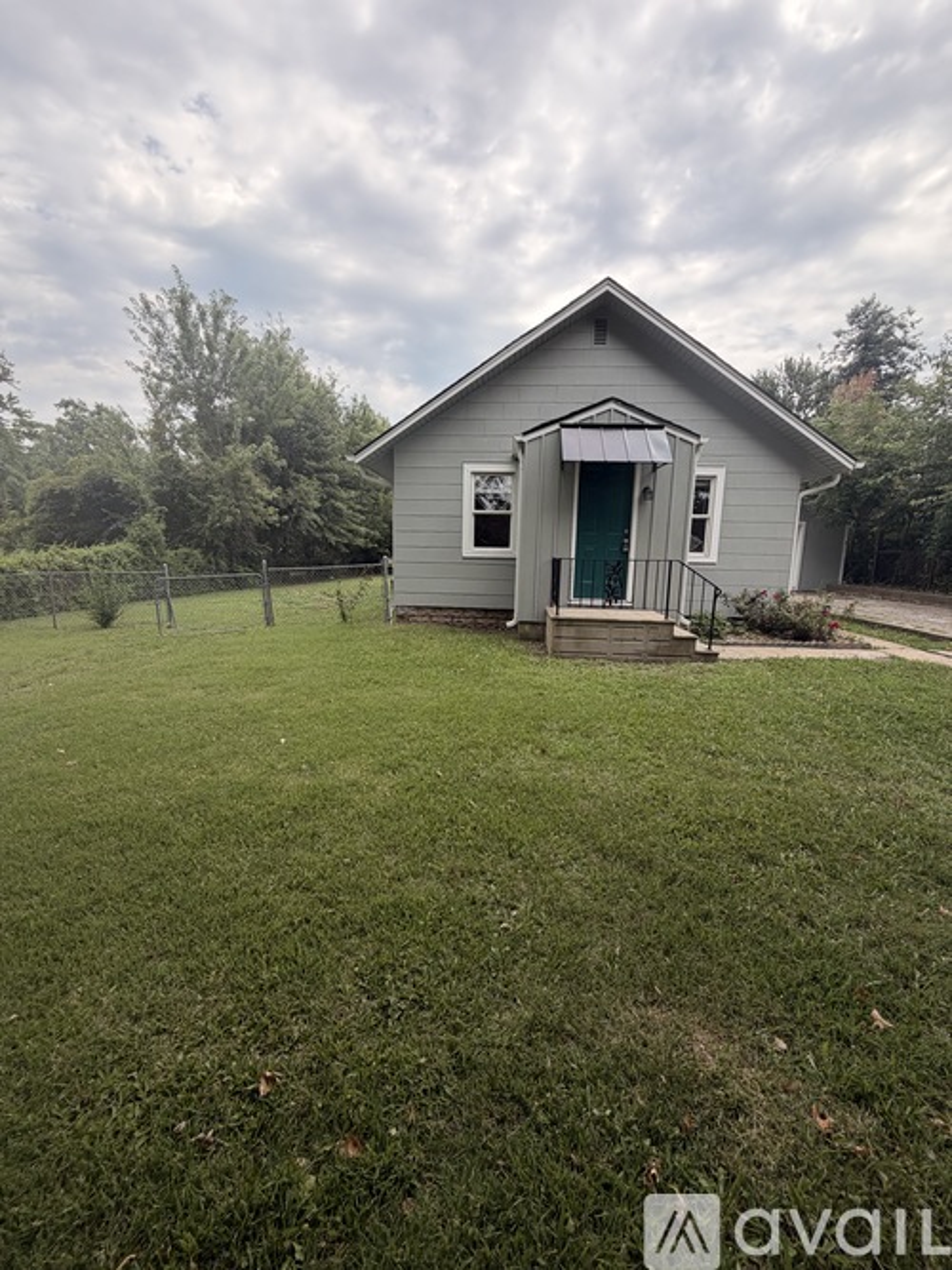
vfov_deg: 102.1
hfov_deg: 85.7
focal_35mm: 14
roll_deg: -2.7
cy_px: 635
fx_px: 514
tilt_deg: -7.0
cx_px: 476
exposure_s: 1/770
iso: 32
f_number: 2.2
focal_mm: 2.22
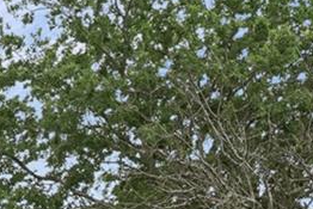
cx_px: 281
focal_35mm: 125
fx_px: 1087
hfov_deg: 16.2
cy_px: 611
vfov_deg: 9.0
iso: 640
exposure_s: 1/1600
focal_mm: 16
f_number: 5.6
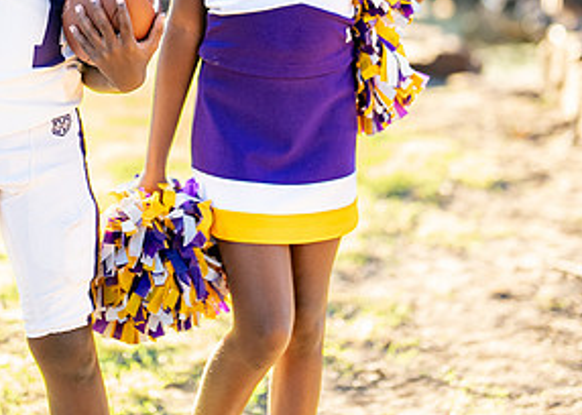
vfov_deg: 10.8
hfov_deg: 15.2
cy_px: -26
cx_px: 181
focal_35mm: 132
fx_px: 2181
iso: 250
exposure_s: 1/400
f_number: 1.2
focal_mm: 50
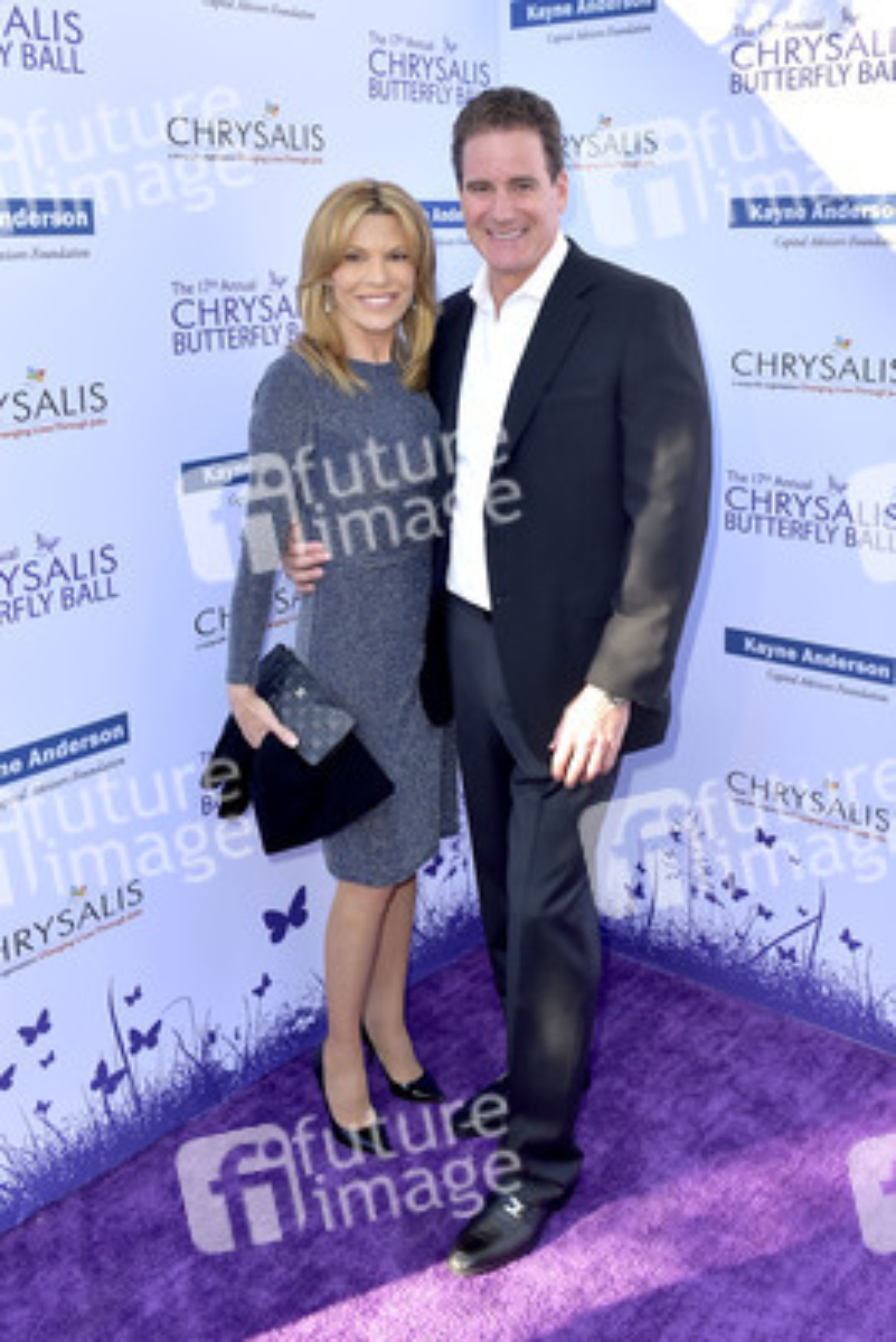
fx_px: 1082
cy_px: 671
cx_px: 448
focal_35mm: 29
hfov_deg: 45.0
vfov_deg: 63.6
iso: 200
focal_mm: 29
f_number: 6.3
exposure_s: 1/250
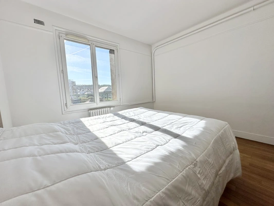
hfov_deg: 102.1
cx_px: 137
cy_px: 103
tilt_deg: -6.0
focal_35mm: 14
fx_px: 111
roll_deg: +2.5
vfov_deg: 85.7
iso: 50
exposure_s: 1/2020
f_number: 2.2
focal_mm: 2.22
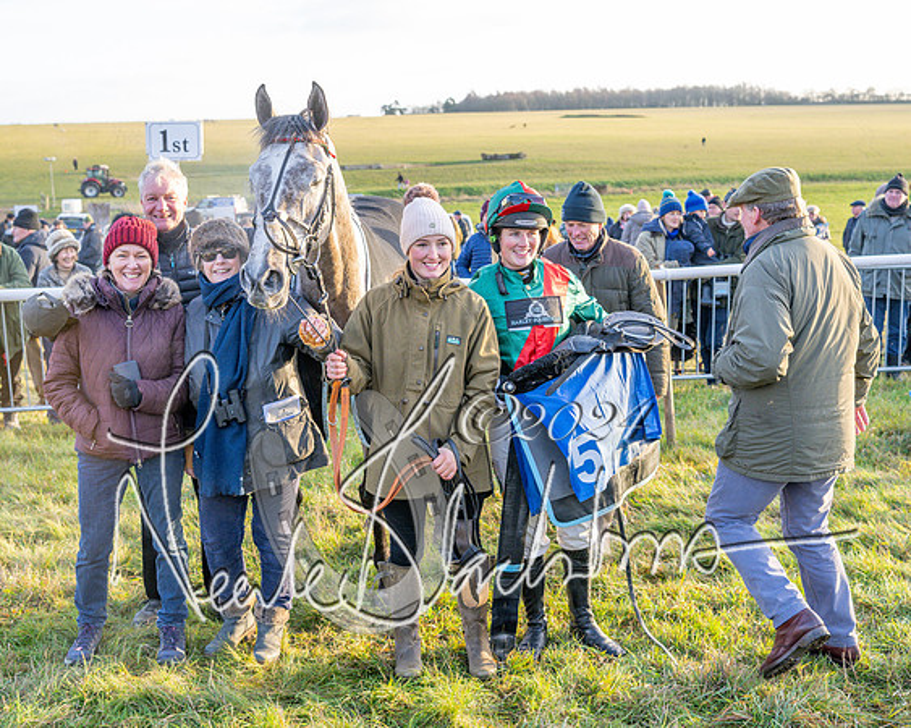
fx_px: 1141
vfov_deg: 35.4
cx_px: 389
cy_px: 337
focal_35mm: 42
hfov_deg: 43.4
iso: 800
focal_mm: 35
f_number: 4
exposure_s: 1/640
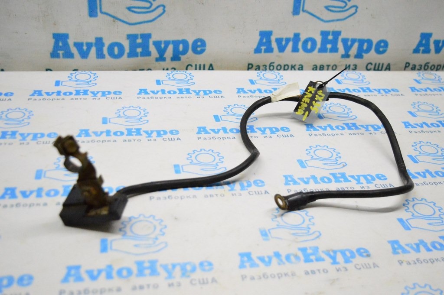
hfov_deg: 46.4
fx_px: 518
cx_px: 222
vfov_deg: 31.8
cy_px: 148
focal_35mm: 42
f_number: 4.2
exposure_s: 1/800
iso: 6400
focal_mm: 28
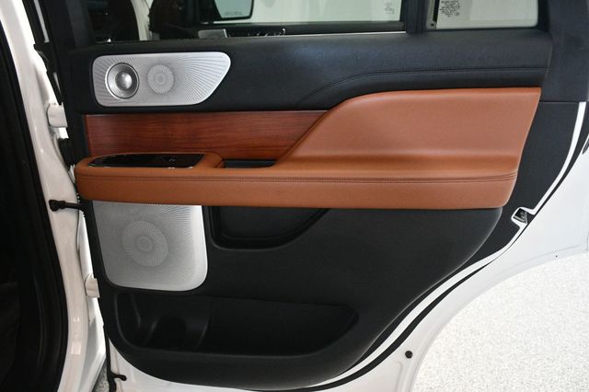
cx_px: 294
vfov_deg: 43.6
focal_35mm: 30
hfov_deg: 62.0
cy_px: 196
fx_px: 491
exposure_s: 1/60
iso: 3200
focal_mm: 20
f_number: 3.5
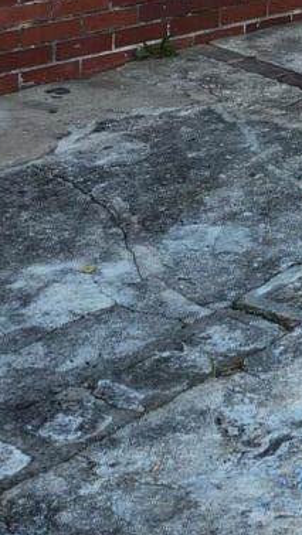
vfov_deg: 18.2
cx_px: 442
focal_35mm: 106
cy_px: -232
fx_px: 1507
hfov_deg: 11.0
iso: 25
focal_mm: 5.54
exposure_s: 1/285
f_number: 1.8
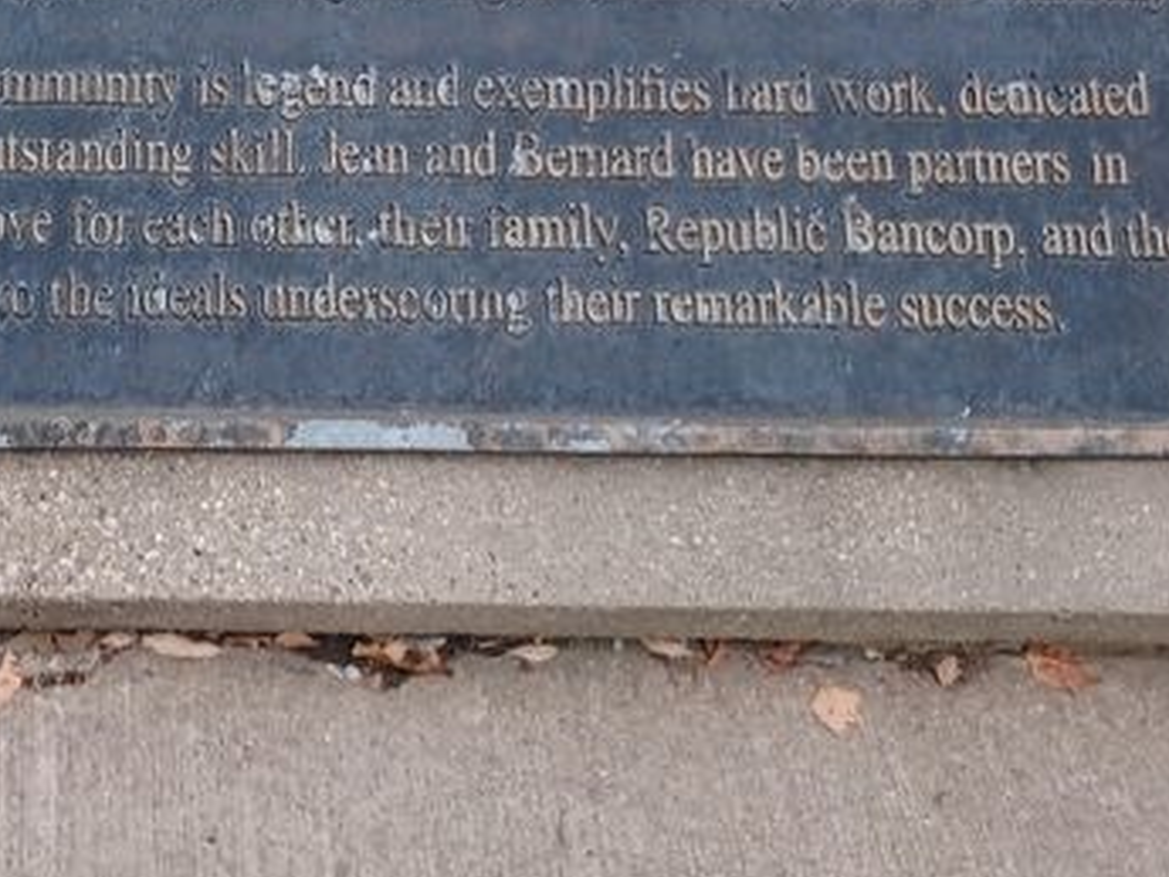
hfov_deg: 31.3
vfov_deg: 24.0
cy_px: -30
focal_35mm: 58
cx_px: 68
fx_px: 1959
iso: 80
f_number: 1.8
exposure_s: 1/50
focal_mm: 4.6
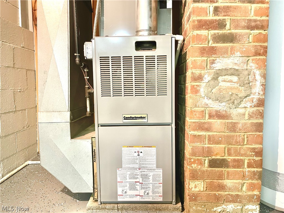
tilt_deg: -6.1
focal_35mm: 26
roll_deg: -0.4
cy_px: 106
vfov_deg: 53.1
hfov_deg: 67.3
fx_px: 213
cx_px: 142
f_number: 1.6
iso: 500
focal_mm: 5.1
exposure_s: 1/30
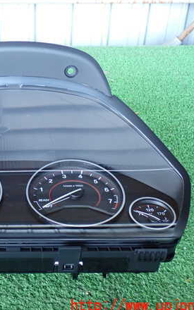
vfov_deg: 38.9
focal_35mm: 52
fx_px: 440
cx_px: 18
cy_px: 156
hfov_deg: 24.2
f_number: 2.5
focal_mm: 6.37
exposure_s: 1/40
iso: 640
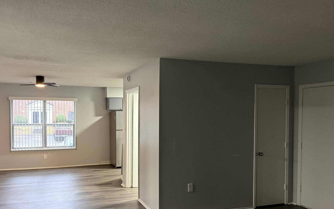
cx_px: 139
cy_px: 120
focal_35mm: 30
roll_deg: +0.1
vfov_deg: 41.7
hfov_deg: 62.5
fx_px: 273
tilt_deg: -0.9
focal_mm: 6.76
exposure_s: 1/60
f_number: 1.78
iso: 640
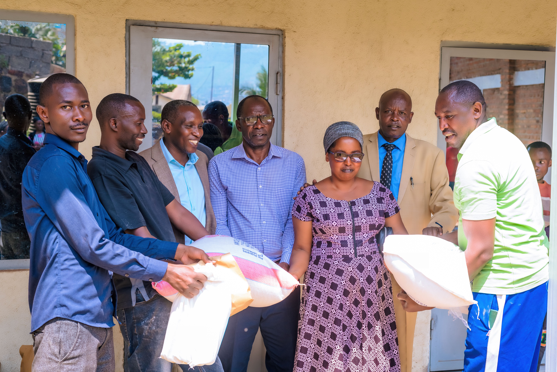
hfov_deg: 39.6
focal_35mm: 50
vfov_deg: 27.0
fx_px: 774
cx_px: 278
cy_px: 186
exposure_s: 1/200
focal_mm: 50
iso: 200
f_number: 6.3
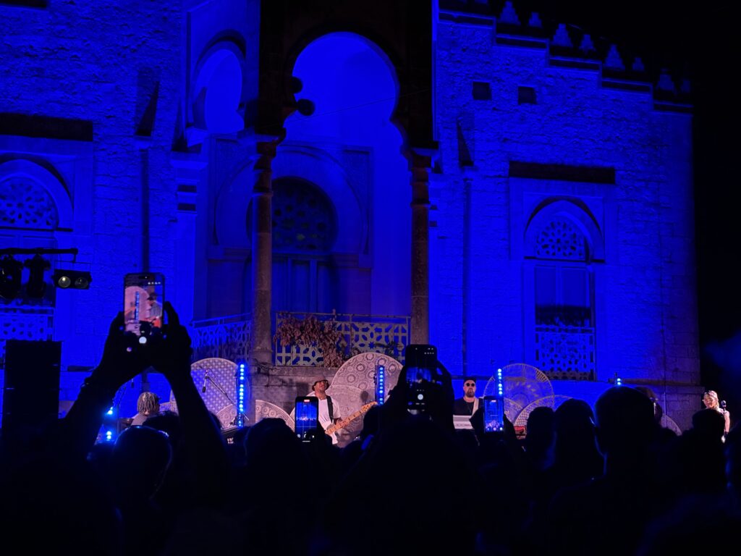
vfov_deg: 28.0
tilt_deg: +8.5
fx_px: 1113
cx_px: 370
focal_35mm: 52
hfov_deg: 36.8
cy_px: 278
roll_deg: +0.3
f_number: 1.6
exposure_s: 1/29
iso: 400
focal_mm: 5.96
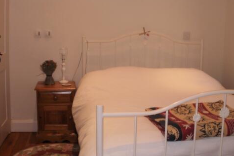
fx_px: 299
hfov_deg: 42.7
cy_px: 79
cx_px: 119
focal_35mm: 46
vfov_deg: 29.2
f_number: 3.5
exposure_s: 1/30
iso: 125
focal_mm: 6.3
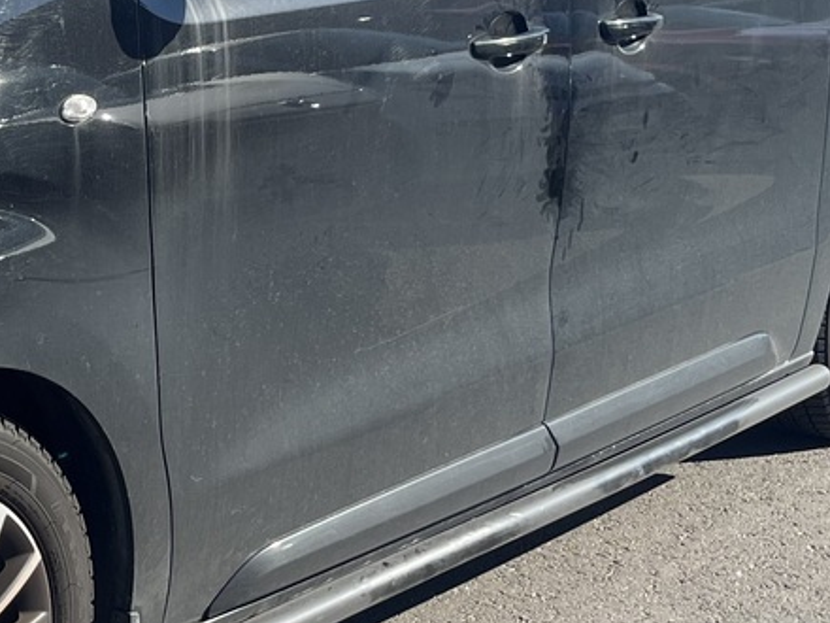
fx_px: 2038
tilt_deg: -10.6
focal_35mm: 85
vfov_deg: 17.4
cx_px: 19
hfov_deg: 22.2
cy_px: 251
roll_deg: +1.0
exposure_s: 1/1580
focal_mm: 5.1
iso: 50
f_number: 1.6
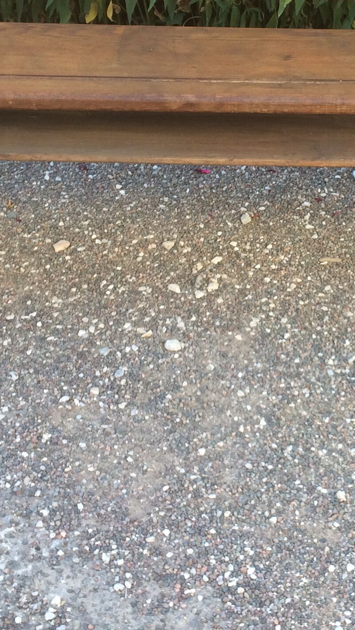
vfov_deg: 29.1
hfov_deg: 16.5
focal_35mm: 72
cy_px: 209
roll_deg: -4.3
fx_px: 1204
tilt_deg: -33.4
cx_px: 325
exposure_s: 1/100
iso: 40
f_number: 2.2
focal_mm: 4.15
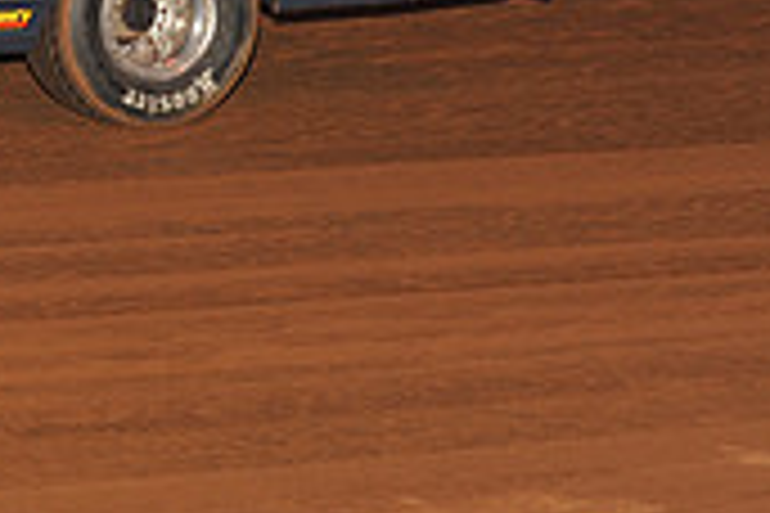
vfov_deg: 5.0
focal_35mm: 272
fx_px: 5817
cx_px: -383
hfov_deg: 7.4
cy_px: -108
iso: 800
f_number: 6.3
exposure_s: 1/320
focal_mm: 80
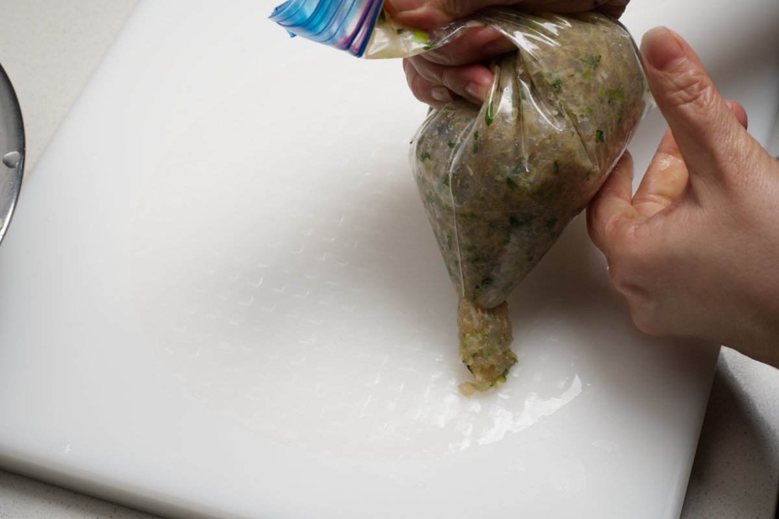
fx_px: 1514
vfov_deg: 19.4
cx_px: 390
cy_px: 260
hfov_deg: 28.9
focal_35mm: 70
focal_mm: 70
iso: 100
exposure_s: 1/60
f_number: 11
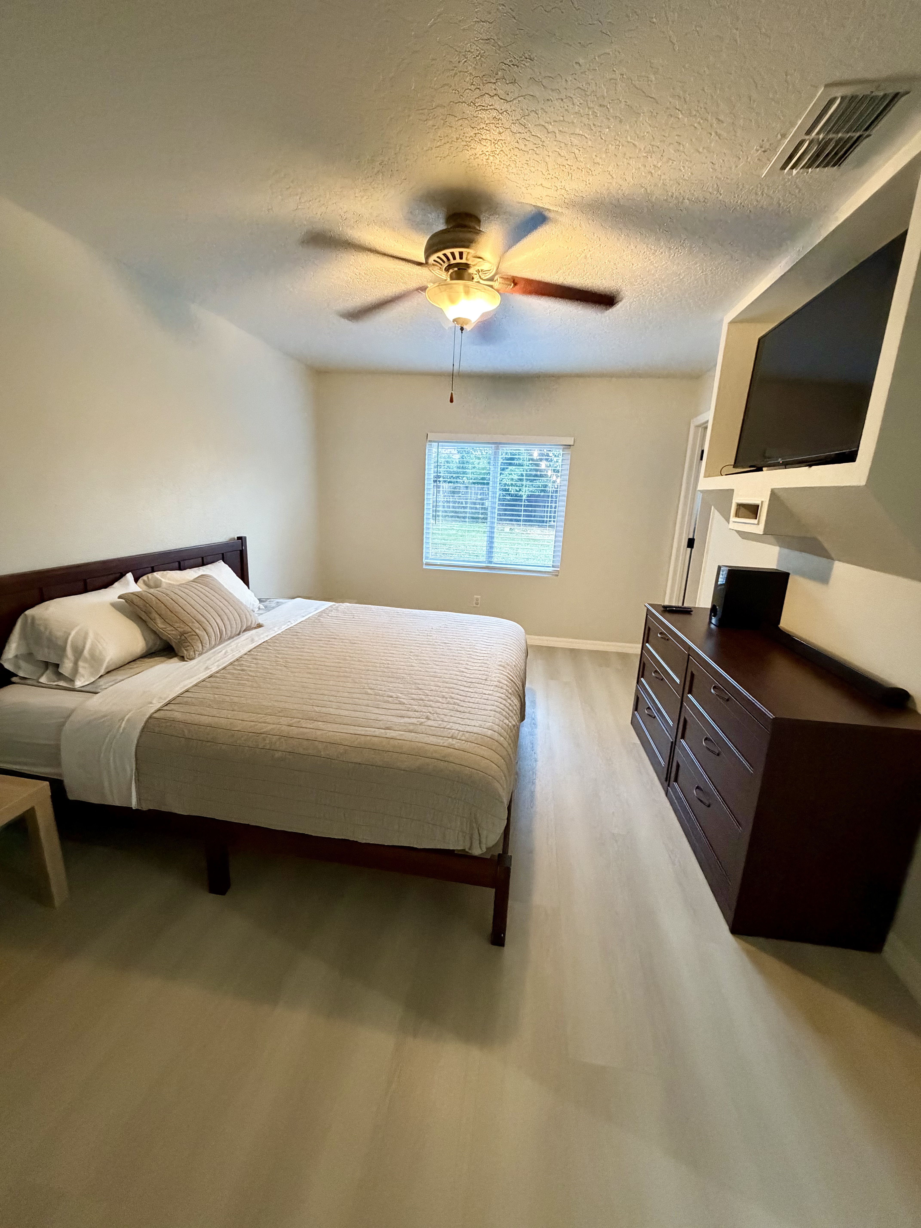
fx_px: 497
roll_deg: -3.8
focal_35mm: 14
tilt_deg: -13.6
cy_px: 614
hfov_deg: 85.7
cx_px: 460
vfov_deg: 102.1
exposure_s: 1/60
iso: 800
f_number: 2.2
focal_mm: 2.22
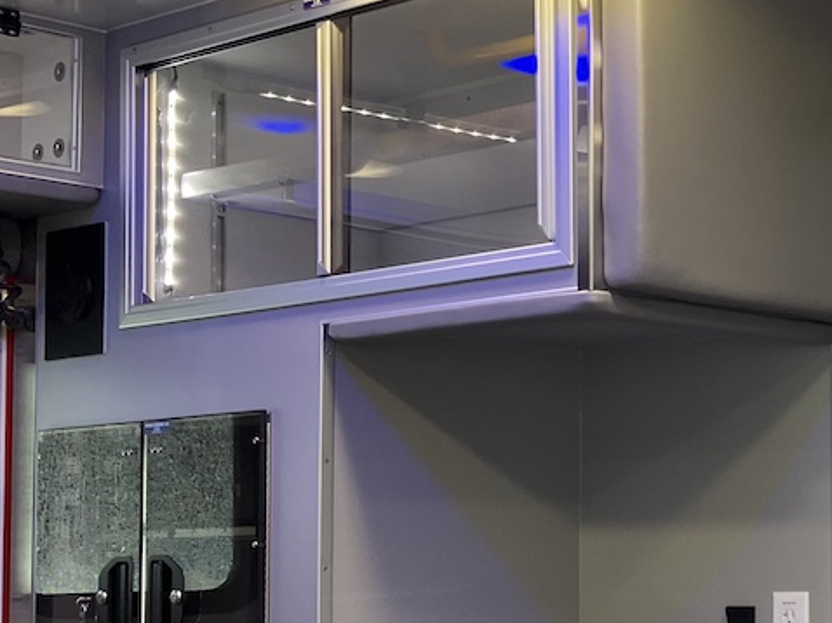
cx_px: 1105
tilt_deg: +4.0
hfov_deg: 22.9
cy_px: 454
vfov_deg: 19.5
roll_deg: +2.9
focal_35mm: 75
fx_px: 1802
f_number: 1.8
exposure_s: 1/121
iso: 40
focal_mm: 3.99
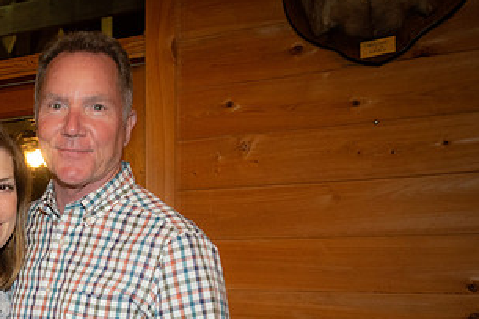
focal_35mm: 57
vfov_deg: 23.1
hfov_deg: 33.0
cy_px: 294
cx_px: 36
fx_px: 758
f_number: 3.5
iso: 4000
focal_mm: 30
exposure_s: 1/125
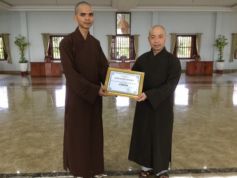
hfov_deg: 58.3
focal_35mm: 31
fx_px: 212
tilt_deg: -9.8
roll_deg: +1.2
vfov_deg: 45.5
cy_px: 89
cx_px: 118
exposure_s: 1/33
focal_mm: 3.3
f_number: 2.4
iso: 125
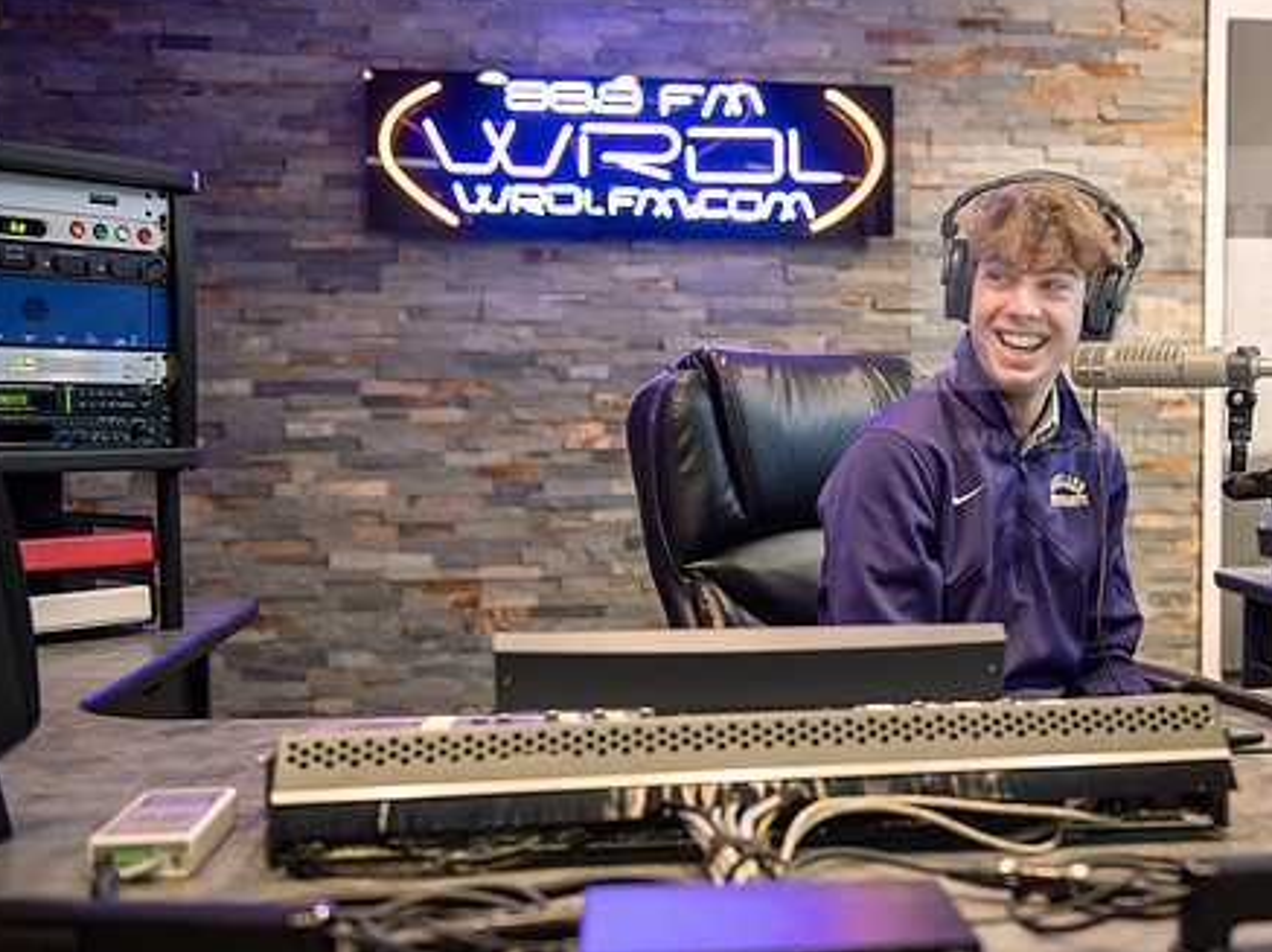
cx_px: 824
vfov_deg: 31.5
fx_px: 1689
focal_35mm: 46
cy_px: 499
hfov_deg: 40.9
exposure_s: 1/60
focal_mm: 36
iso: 1250
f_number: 2.8
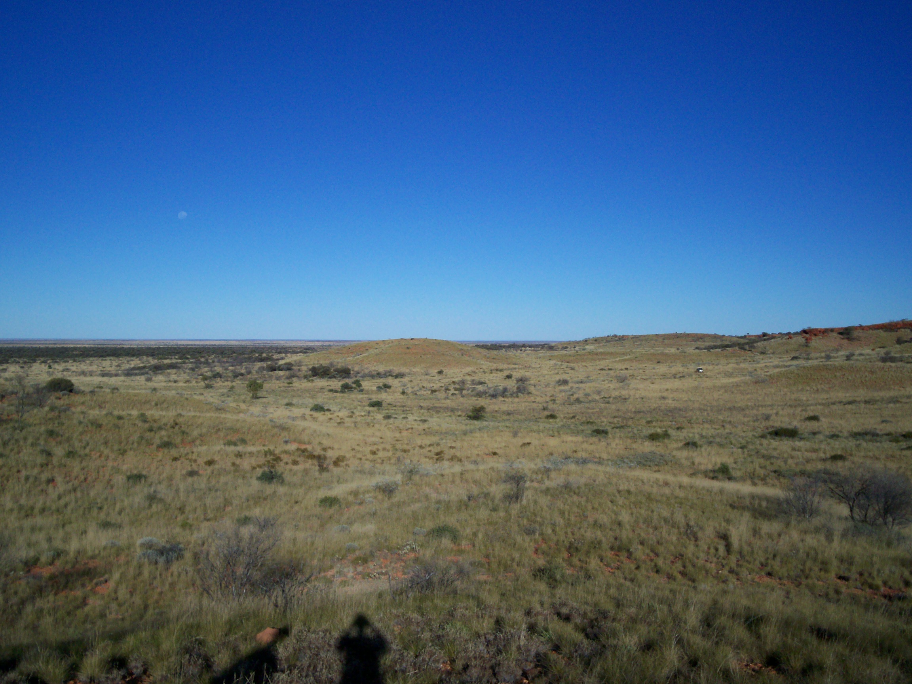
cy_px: 342
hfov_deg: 51.4
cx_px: 456
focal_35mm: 36
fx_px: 948
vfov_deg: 39.7
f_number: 4.5
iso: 100
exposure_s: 1/1422
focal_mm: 5.9
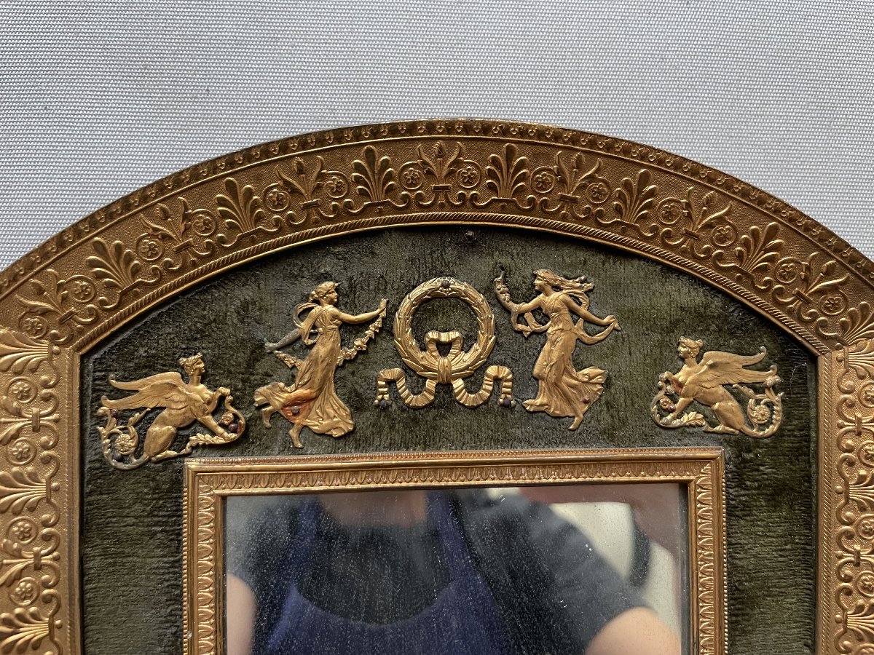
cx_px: 437
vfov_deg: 53.1
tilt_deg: -85.1
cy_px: 328
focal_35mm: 26
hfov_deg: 67.3
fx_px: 656
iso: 160
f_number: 1.6
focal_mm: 4.2
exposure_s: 1/60
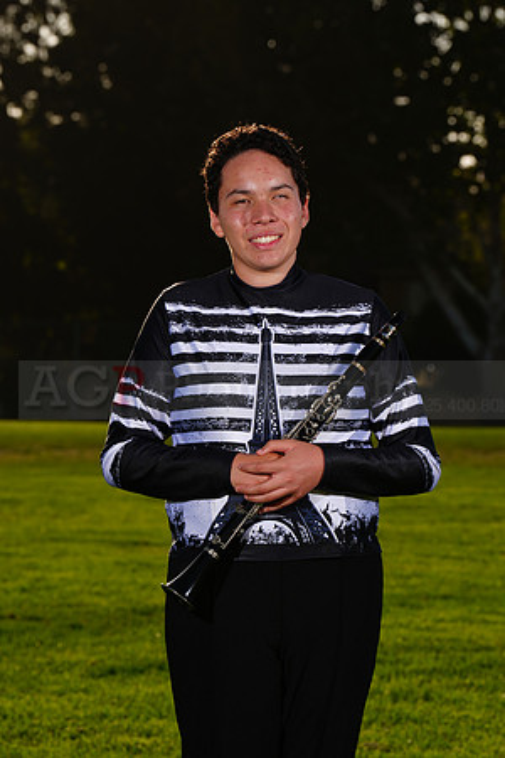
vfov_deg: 11.3
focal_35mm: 182
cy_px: 379
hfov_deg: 7.5
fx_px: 3829
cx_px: 252
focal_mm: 182
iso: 125
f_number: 11
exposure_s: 1/250
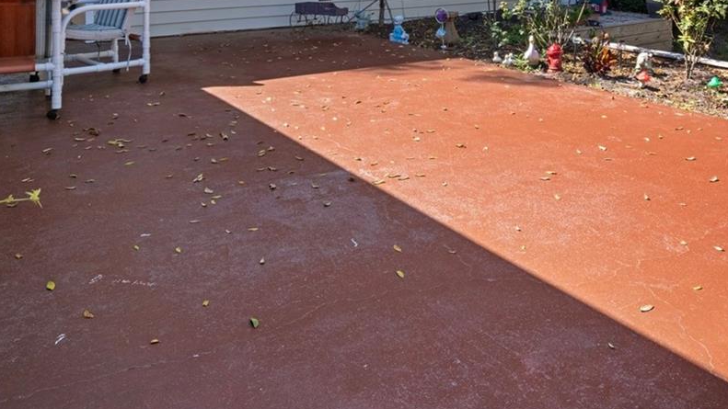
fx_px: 695
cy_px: -74
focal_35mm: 36
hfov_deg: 54.2
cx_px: 482
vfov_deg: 28.8
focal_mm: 17
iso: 320
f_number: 9
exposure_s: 1/160
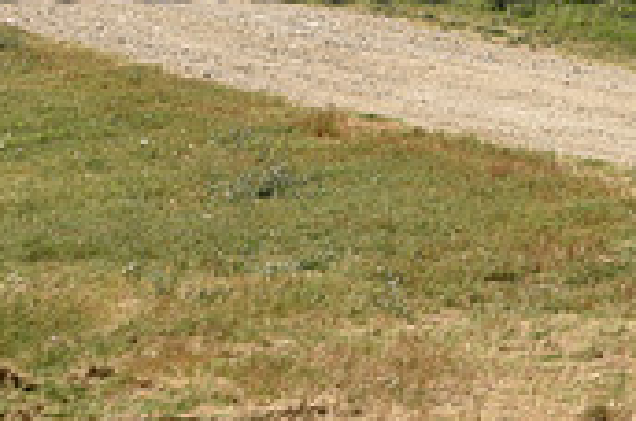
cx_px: 769
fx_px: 3280
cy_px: -50
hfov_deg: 10.9
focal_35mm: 186
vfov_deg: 7.3
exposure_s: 1/320
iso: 140
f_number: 7.1
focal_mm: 55
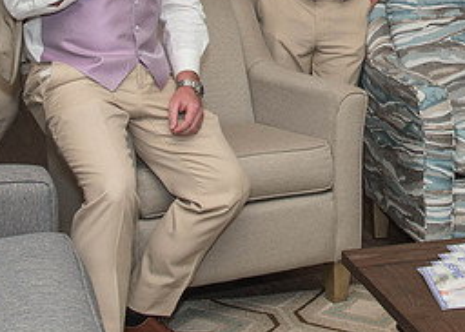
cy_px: -37
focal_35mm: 99
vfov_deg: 14.2
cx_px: 421
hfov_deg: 19.8
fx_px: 1308
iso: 250
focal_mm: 30
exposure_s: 1/125
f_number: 6.3
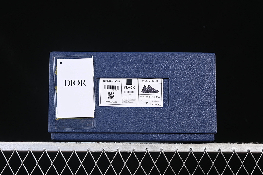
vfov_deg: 18.2
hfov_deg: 27.0
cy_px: 88
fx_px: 548
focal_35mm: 75
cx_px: 132
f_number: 6.3
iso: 160
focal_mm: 50
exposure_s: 1/50
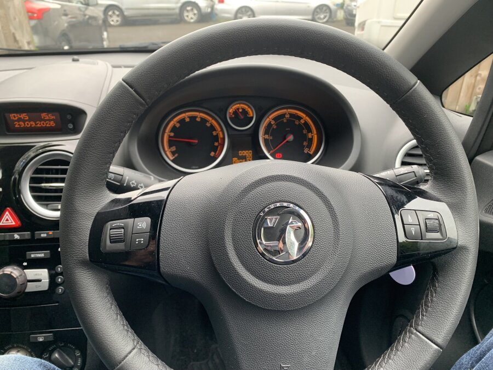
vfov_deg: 53.1
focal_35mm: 26
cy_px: 185
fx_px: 370
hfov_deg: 67.3
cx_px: 246
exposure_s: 1/101
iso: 100
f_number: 1.8
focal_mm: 4.25
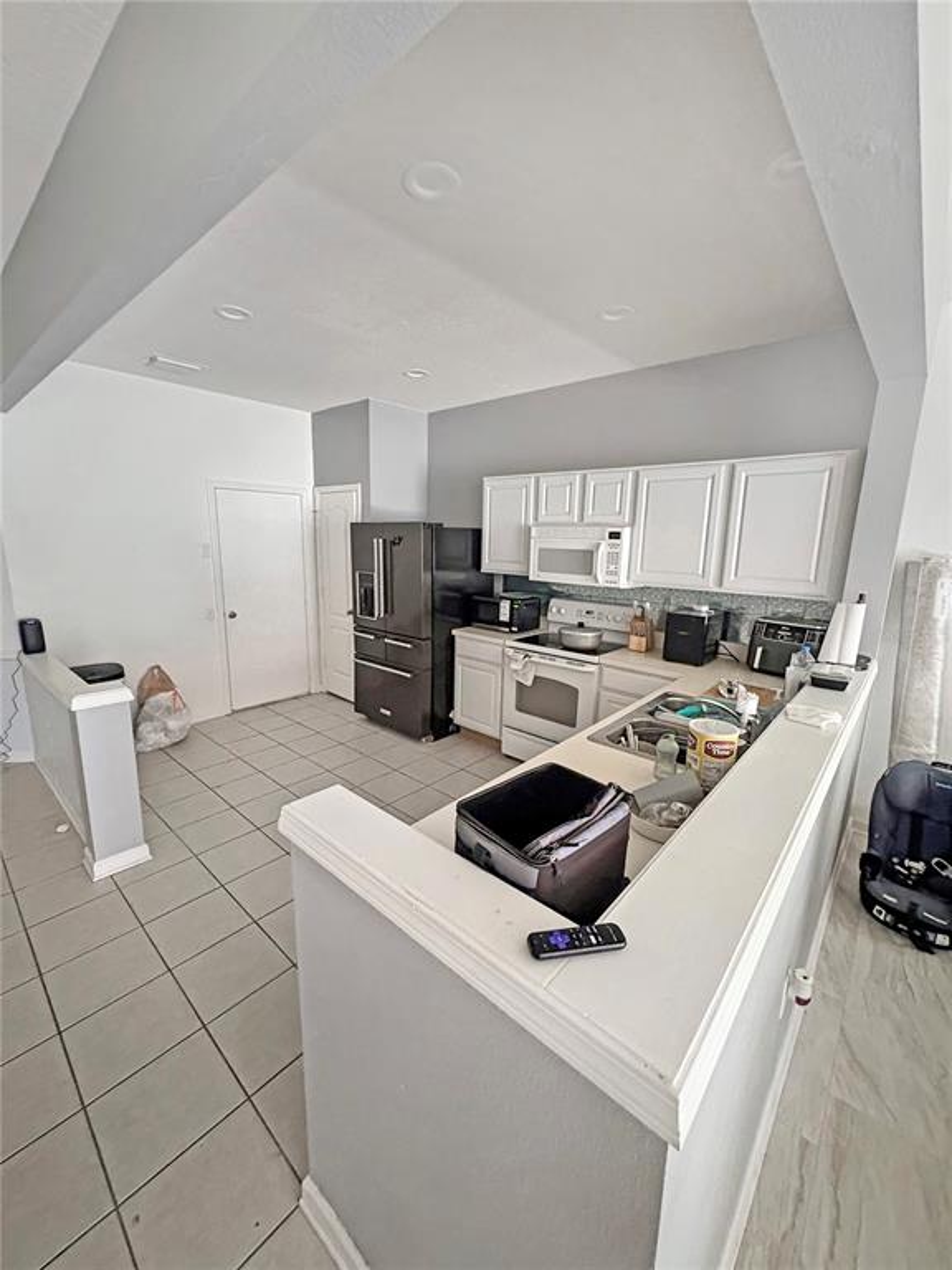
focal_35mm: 14
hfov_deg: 85.7
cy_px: 635
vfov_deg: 102.1
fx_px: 513
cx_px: 476
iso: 1000
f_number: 2.2
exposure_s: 1/31
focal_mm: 2.22
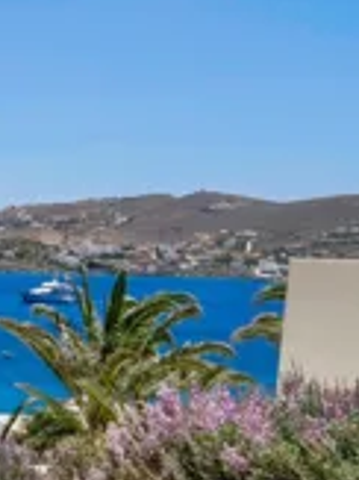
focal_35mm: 85
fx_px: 1177
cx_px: -288
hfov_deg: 15.0
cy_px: 430
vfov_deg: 22.5
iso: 320
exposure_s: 1/250
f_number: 22
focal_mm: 24
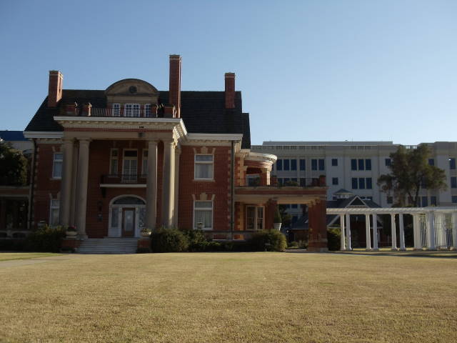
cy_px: 172
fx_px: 660
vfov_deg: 29.1
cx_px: 228
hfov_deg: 38.2
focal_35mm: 50
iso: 80
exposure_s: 1/400
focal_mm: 6.81
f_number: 3.7
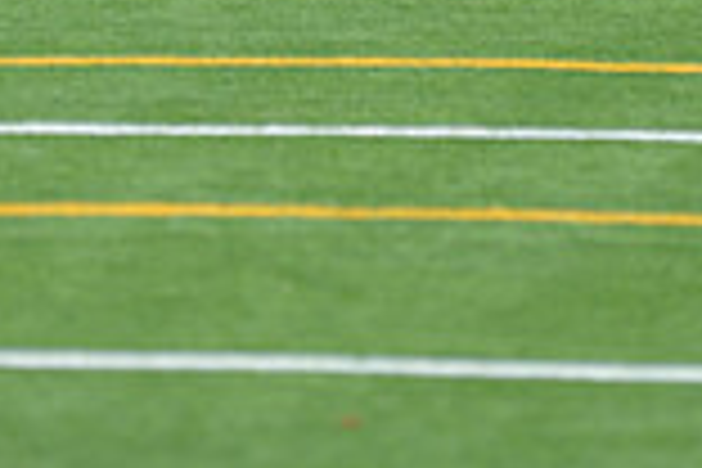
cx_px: 171
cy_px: -349
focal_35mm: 612
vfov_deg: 2.2
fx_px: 11933
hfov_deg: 3.4
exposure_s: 1/1600
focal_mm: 165
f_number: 2.8
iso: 180
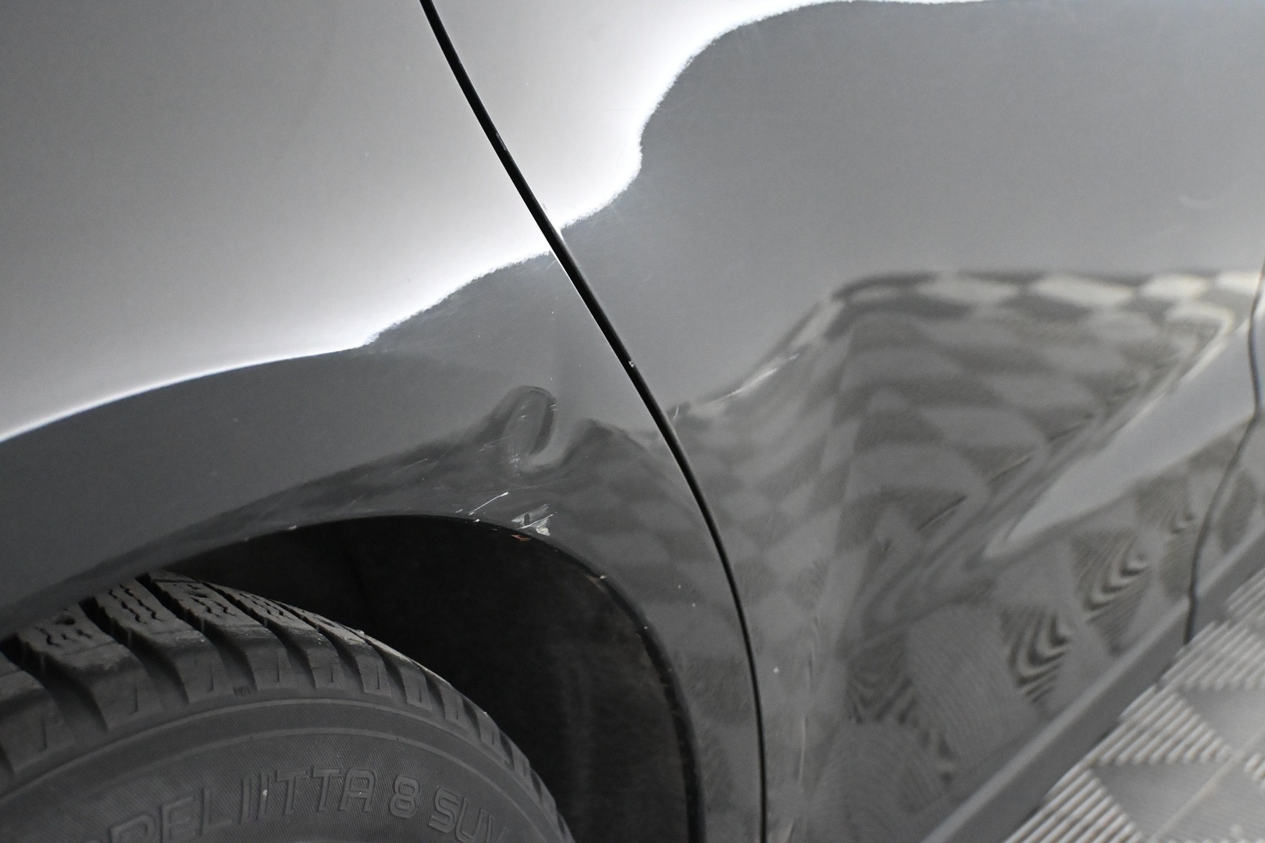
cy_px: 422
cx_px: 632
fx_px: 1897
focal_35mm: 54
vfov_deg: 25.1
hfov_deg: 36.9
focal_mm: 36
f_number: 5.3
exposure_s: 1/60
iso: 8000
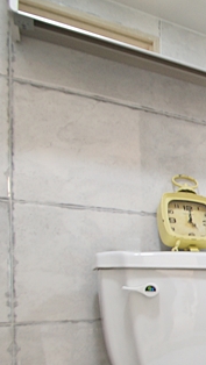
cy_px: 286
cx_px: 417
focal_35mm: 40
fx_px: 388
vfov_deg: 48.0
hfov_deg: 18.5
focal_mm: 10
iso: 400
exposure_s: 1/13
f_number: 4
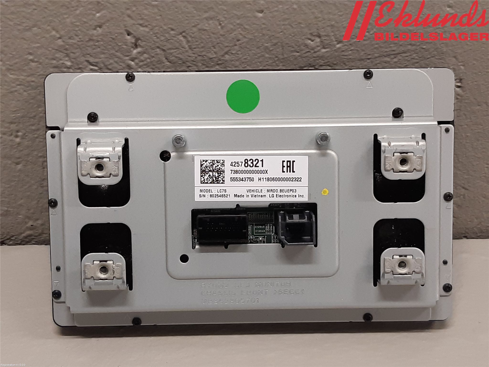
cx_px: 244
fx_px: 367
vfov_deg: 53.1
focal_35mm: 26
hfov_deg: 67.3
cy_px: 184
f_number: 1.7
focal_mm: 3.93
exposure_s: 1/50
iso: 100
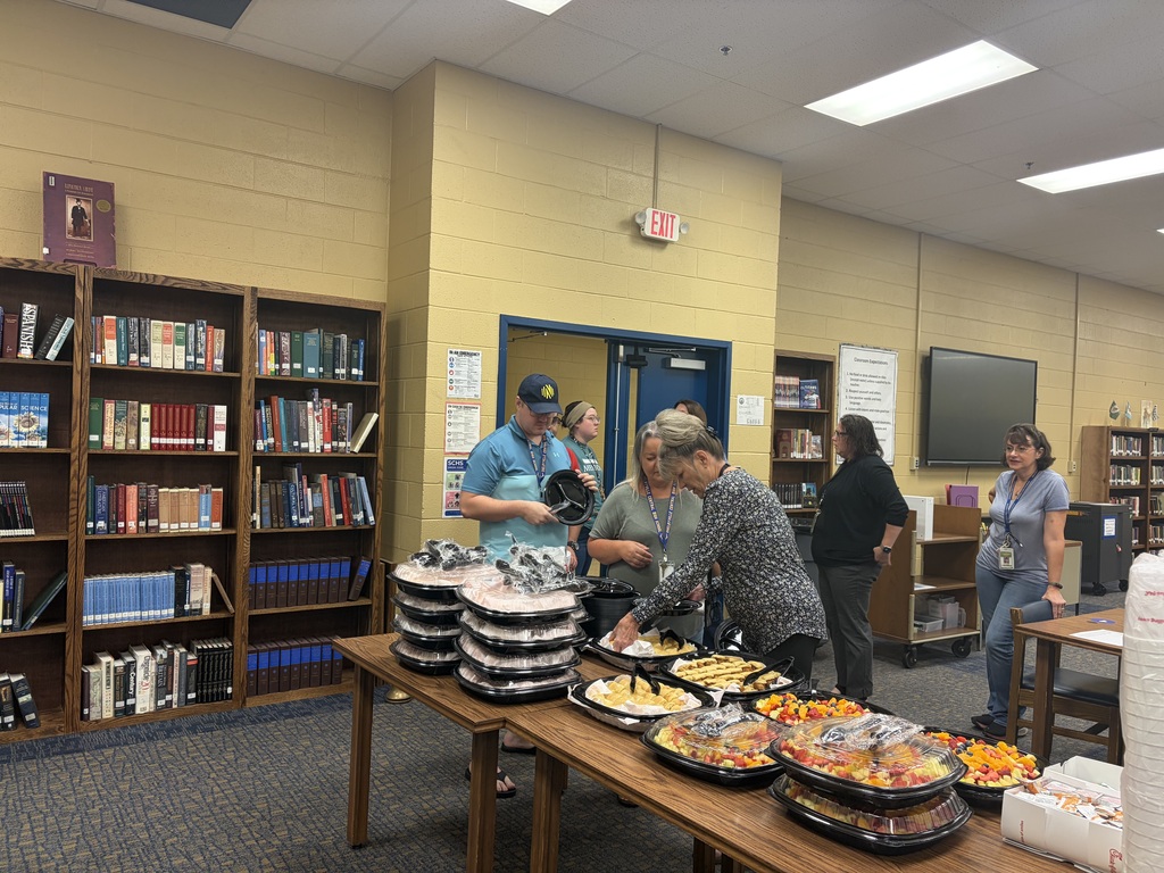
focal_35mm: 26
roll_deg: -1.6
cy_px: 436
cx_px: 582
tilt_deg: +1.2
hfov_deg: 67.3
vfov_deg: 53.1
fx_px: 874
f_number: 1.6
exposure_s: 1/60
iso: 100
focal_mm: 5.96
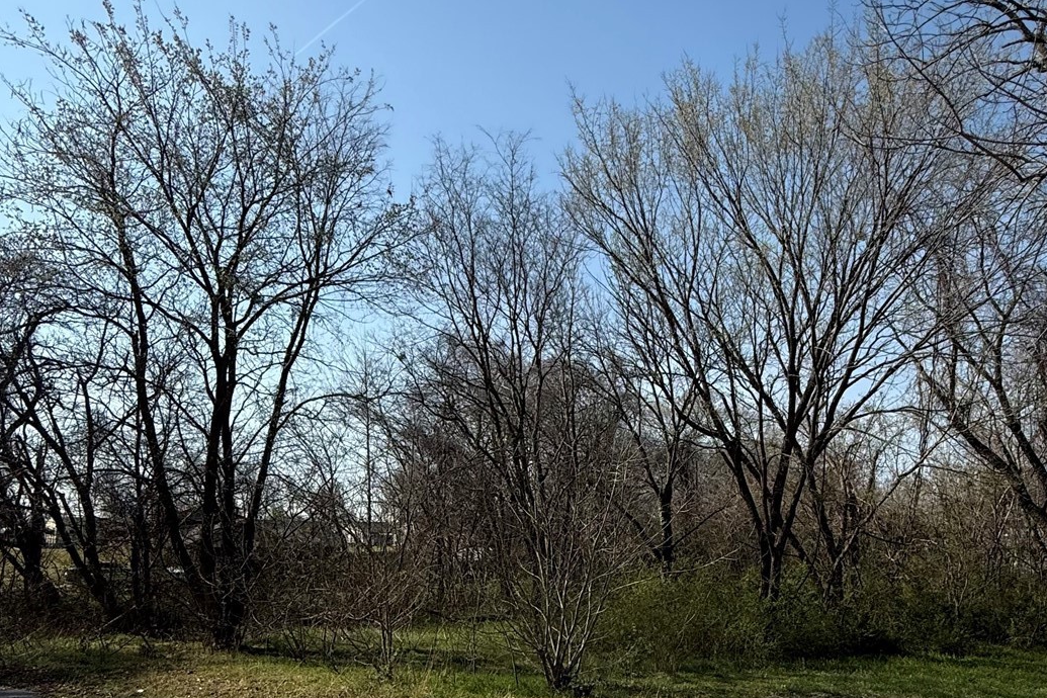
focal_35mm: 27
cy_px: 516
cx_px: 629
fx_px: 785
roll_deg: +0.4
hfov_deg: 66.7
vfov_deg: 46.4
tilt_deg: +3.0
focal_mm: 2.22
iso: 50
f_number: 2.2
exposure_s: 1/3891
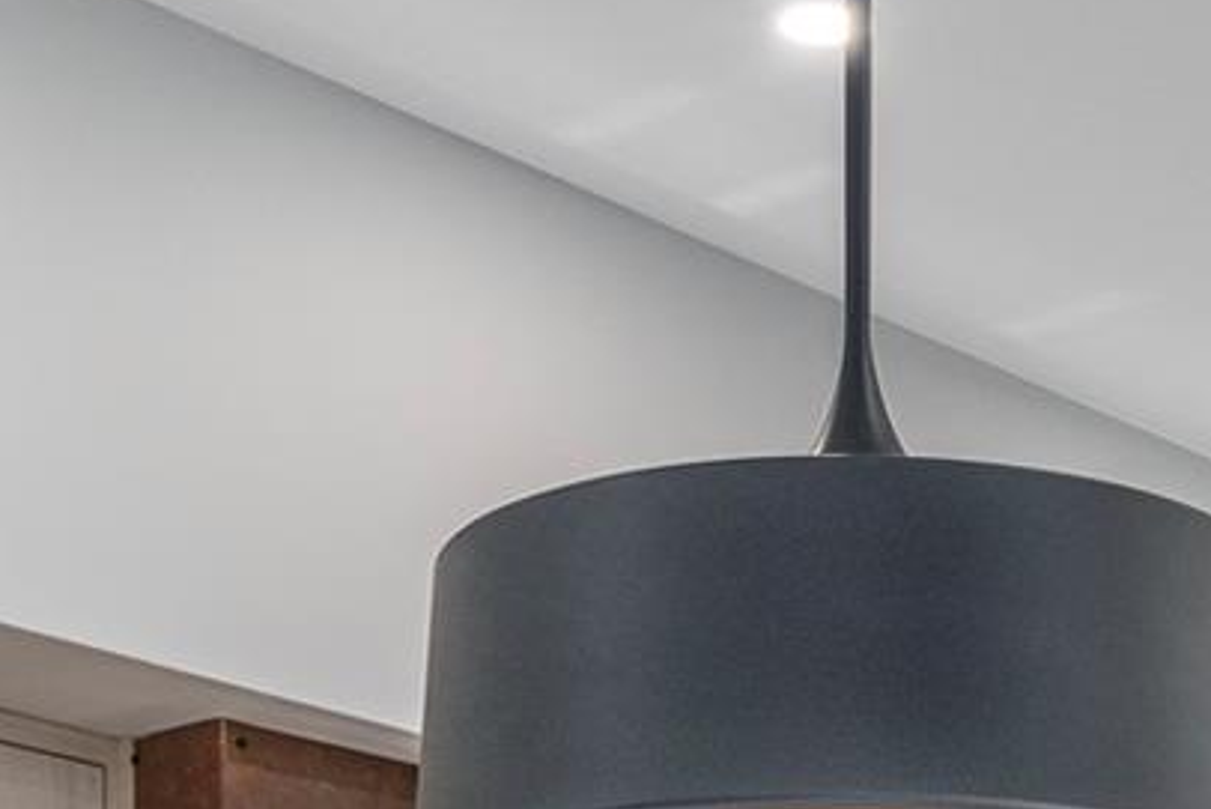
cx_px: 1095
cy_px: 1706
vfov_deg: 10.7
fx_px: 3903
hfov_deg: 17.4
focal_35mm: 116
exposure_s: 1/100
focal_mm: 23
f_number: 8
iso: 320
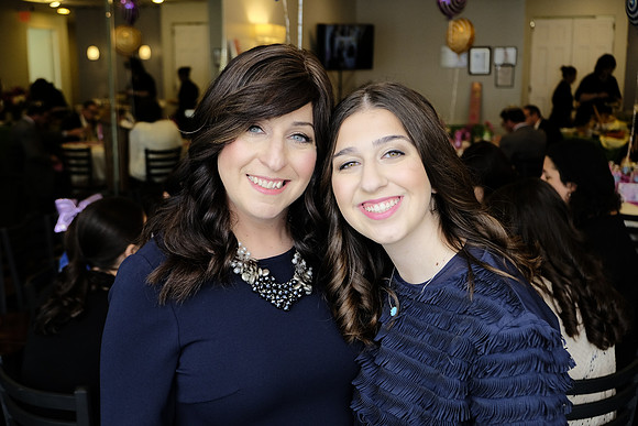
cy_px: 213
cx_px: 319
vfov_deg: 31.9
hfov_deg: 46.4
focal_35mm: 42
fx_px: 744
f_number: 3.2
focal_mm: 27.7
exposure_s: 1/180
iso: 1000
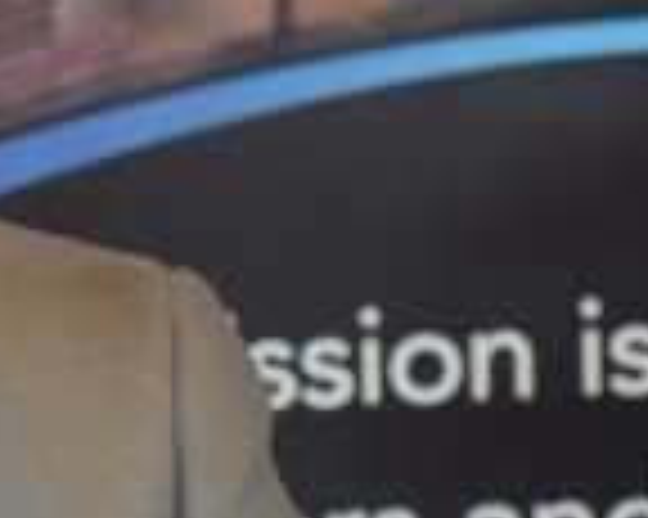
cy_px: 218
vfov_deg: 2.2
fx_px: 13186
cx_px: -477
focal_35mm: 688
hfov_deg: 2.8
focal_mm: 110
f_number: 4.5
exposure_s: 1/60
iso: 1000
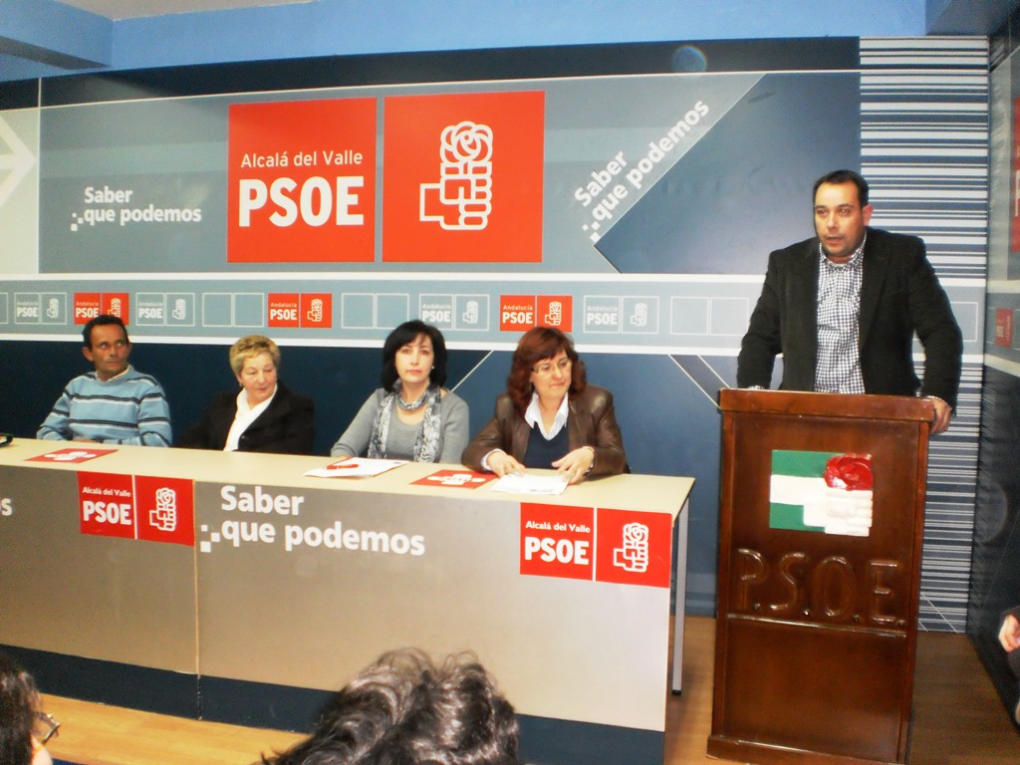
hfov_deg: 51.4
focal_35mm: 36
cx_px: 510
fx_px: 1061
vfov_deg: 39.7
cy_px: 382
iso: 400
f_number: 3.1
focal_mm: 6.3
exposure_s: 1/30
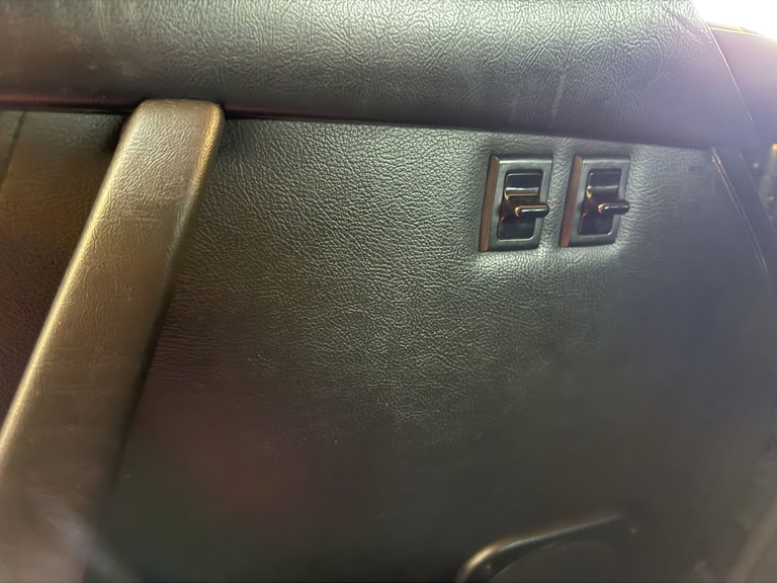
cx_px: 388
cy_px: 292
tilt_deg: -19.9
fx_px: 539
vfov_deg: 56.8
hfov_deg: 71.6
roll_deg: -1.5
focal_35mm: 24
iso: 800
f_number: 1.78
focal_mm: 6.76
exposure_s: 1/25
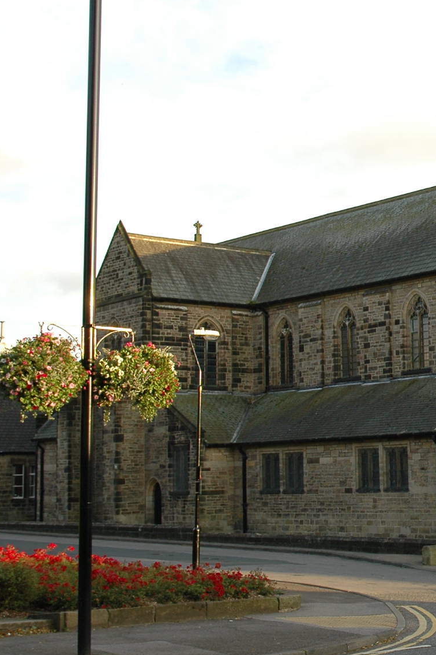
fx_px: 1291
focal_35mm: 71
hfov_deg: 18.0
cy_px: 316
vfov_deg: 28.5
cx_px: 550
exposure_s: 1/200
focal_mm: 24
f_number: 5.6
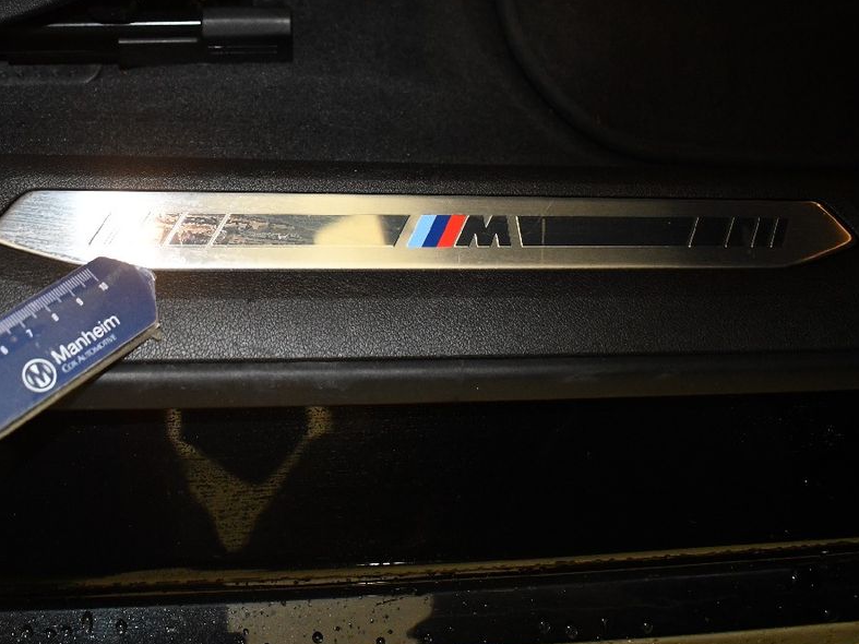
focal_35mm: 44
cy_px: 232
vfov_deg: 32.7
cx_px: 321
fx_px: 1092
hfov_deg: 42.6
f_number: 3.5
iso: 2000
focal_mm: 20
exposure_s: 1/60
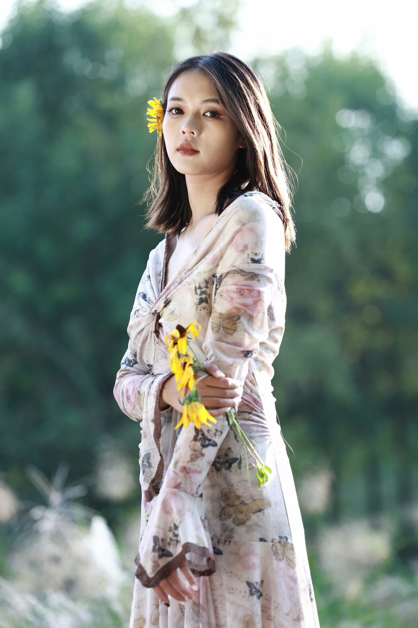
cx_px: 209
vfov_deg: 17.3
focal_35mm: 118
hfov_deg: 11.6
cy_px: 314
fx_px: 2055
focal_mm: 119
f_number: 2.8
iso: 160
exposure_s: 1/200
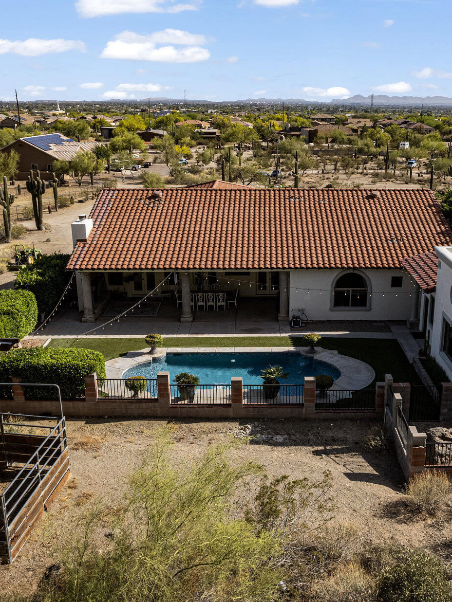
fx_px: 609
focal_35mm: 35
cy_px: 289
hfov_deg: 40.5
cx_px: 274
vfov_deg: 52.6
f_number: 2.8
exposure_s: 1/160
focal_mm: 8.38
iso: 100
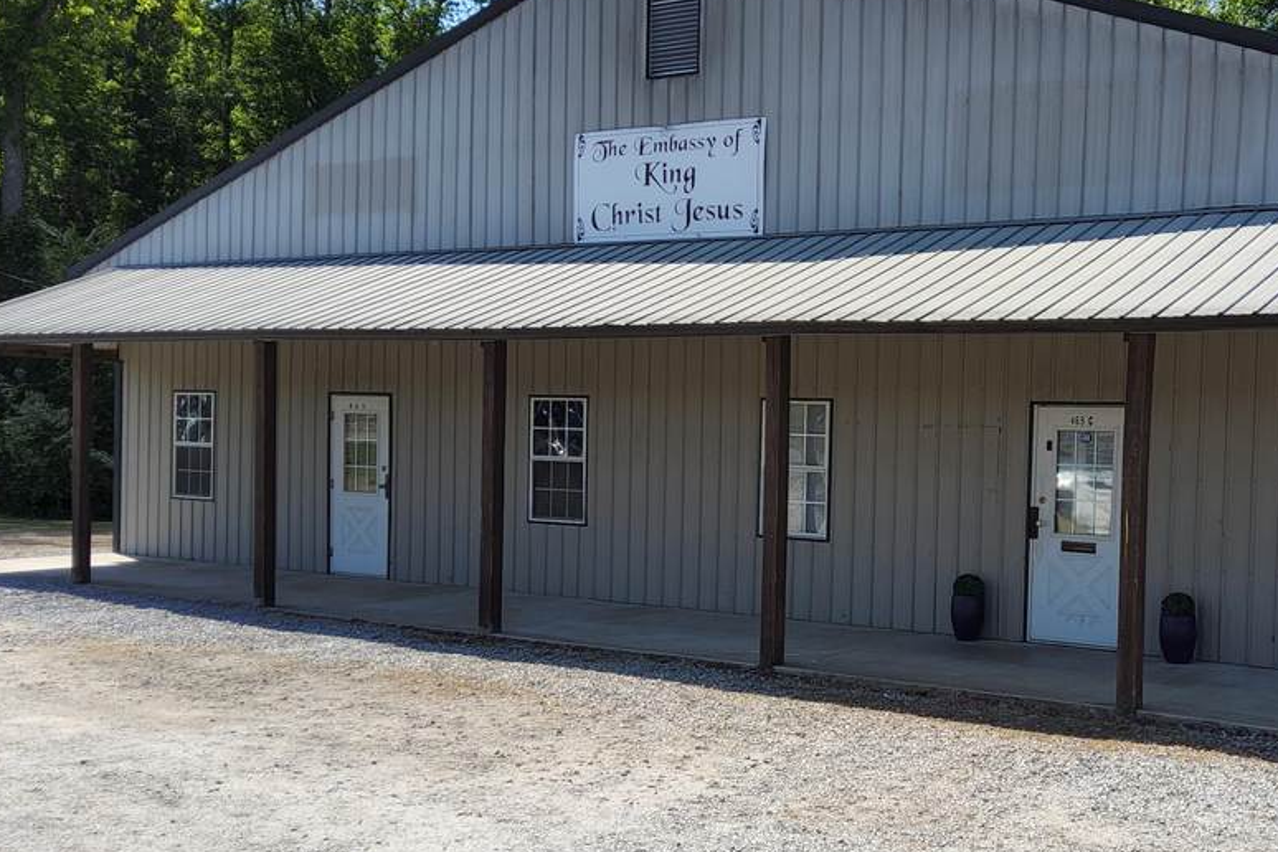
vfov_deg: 31.1
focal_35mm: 43
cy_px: 504
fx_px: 1526
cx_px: 931
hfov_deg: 44.2
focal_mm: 3.08
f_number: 2
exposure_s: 1/1242
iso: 32
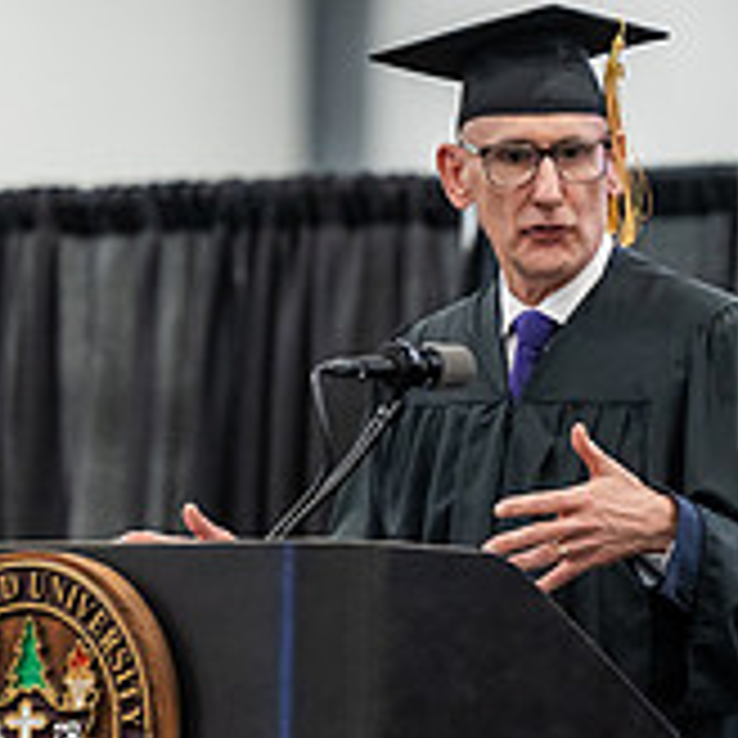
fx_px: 12687
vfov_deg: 3.3
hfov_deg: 3.3
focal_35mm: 526
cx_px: 603
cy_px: 619
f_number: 3.2
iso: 2500
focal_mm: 175
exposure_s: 1/200
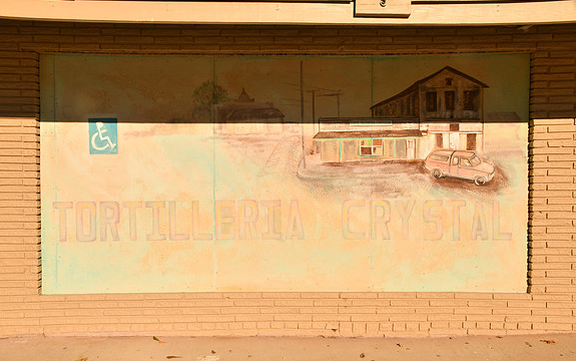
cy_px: 183
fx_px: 581
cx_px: 289
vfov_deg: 34.5
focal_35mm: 37
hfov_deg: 52.7
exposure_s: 1/250
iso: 100
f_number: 16
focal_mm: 24
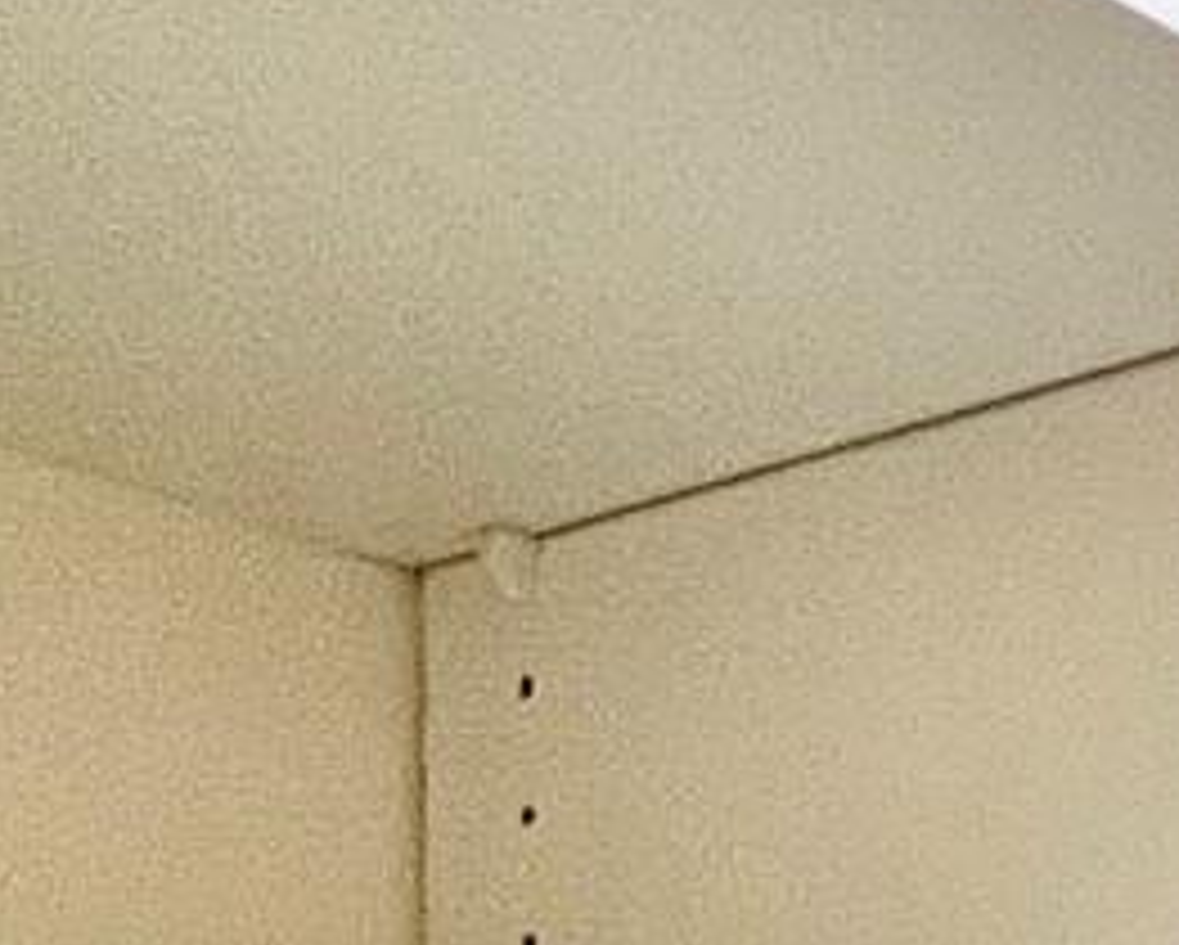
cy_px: 1958
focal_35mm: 99
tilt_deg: -0.6
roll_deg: +0.8
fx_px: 3457
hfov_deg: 13.5
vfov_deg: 13.2
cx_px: 2898
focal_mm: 1.57
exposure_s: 1/120
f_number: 1.8
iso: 200
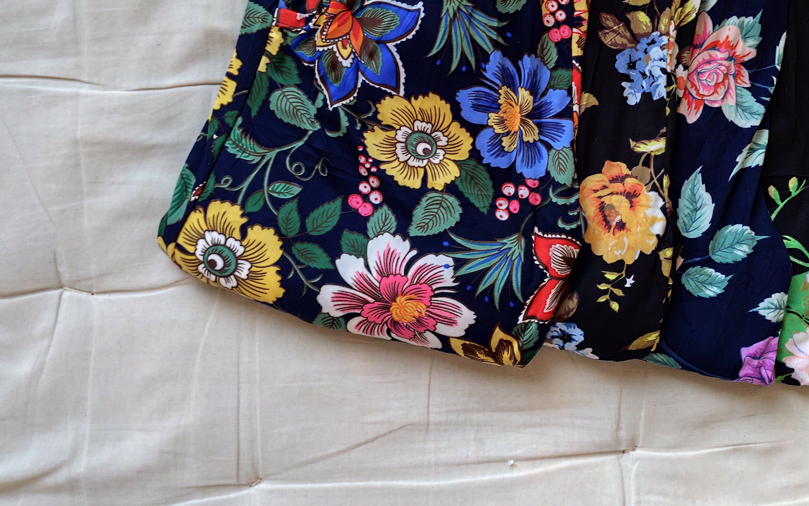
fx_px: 816
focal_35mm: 37
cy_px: 118
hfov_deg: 51.1
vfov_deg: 33.6
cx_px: 580
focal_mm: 6.19
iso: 100
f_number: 1.65
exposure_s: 1/25
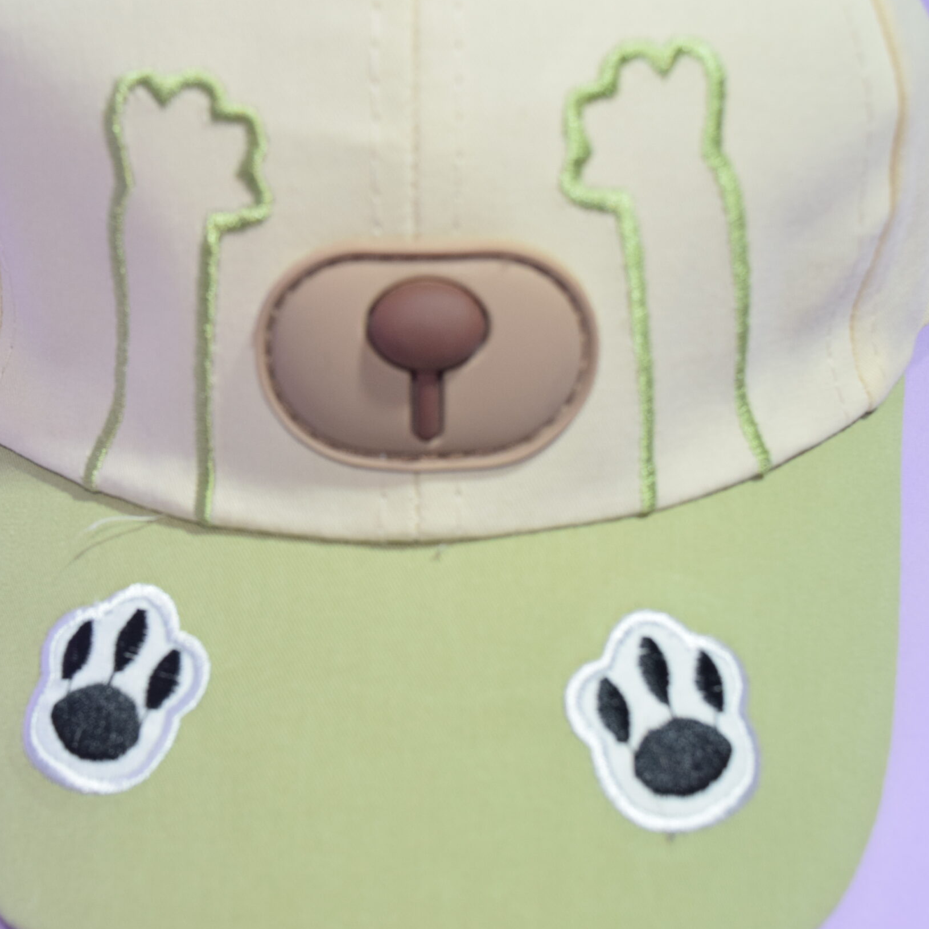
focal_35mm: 60
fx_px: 1822
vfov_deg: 28.6
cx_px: 397
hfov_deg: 28.6
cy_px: 464
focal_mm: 30
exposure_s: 1/100
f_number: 8
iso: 800
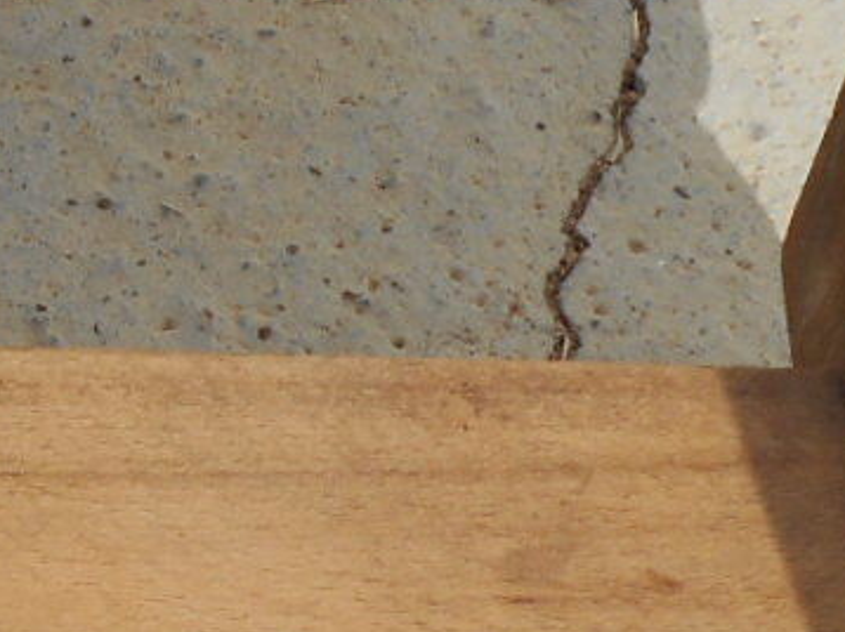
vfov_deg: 9.1
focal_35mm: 152
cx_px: -253
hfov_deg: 12.6
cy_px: 1304
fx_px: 3708
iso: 80
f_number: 3.6
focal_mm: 5.8
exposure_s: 1/1000
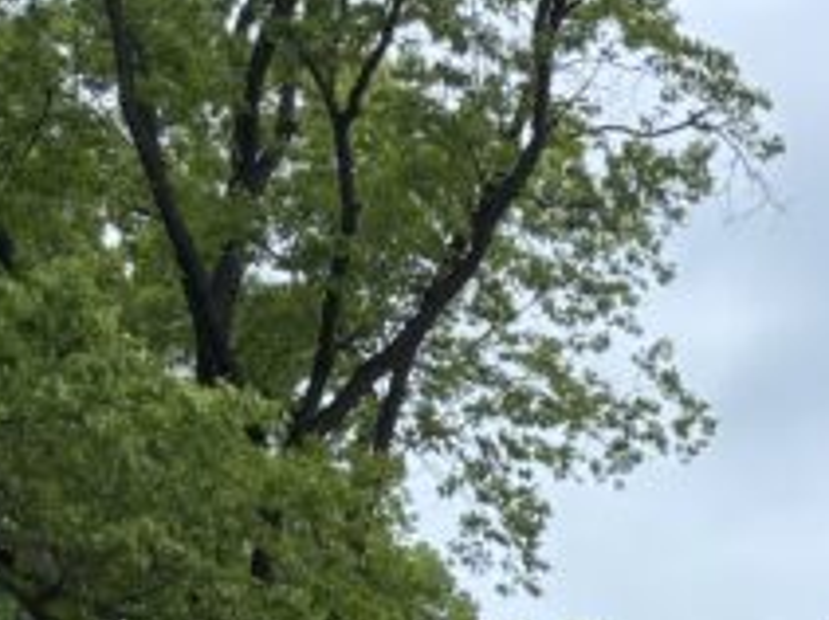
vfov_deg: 10.4
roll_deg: +0.8
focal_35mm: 126
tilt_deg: +1.1
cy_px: 1401
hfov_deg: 13.9
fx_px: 3016
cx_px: 1509
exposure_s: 1/988
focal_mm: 5.96
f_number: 1.6
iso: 50
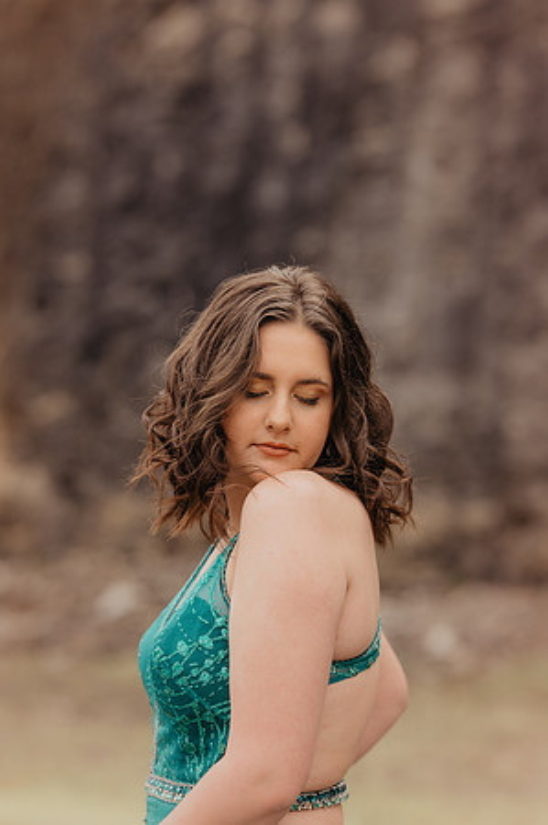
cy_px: 412
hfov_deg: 13.0
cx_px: 274
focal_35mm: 105
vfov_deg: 19.5
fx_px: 2403
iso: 200
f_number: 2.8
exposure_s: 1/1250
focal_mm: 105
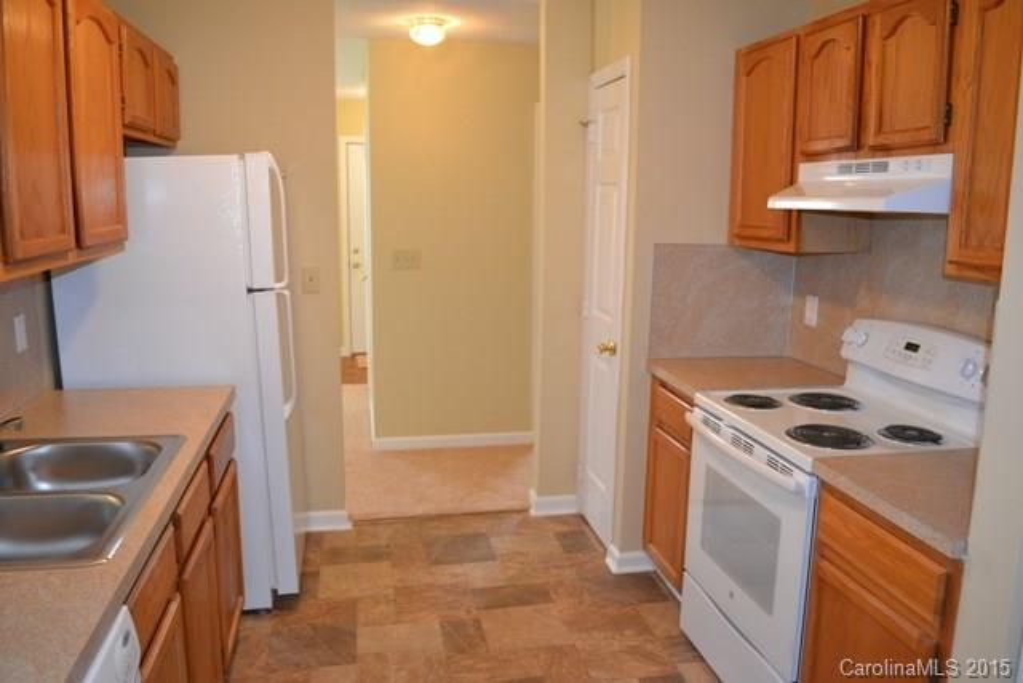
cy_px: 342
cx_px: 512
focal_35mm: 27
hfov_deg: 67.4
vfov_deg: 48.0
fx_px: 767
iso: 900
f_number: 3.5
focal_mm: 18
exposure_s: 1/60
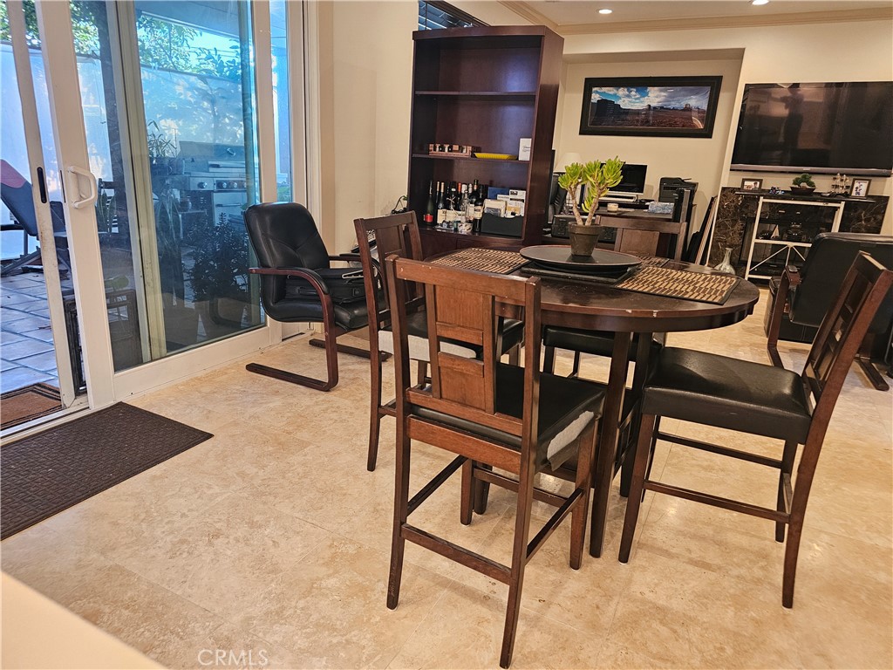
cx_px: 446
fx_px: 593
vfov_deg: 58.9
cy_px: 335
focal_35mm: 23
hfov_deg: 73.9
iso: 640
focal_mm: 6.3
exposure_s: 1/120
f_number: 1.7
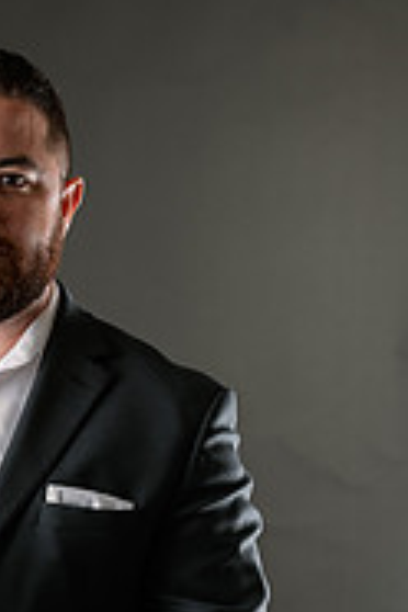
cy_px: 622
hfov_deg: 11.2
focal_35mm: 121
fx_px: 2057
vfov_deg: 16.5
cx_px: -48
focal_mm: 50
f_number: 5
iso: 100
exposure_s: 1/200
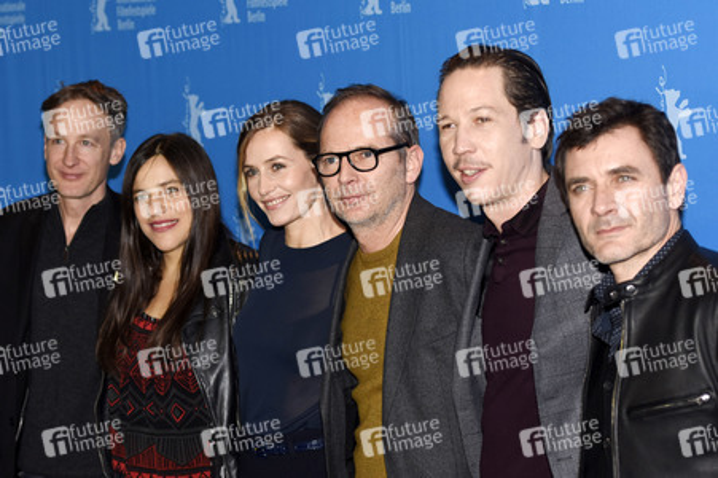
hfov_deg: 19.5
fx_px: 2093
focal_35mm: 105
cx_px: 359
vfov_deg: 13.0
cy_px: 239
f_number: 3.5
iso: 400
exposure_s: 1/320
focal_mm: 70
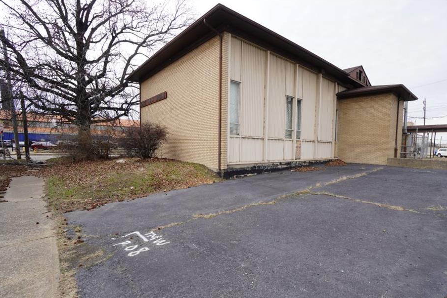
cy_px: 166
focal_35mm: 17
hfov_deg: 92.8
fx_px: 211
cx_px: 252
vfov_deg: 70.2
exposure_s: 1/100
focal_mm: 10
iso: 100
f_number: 6.3
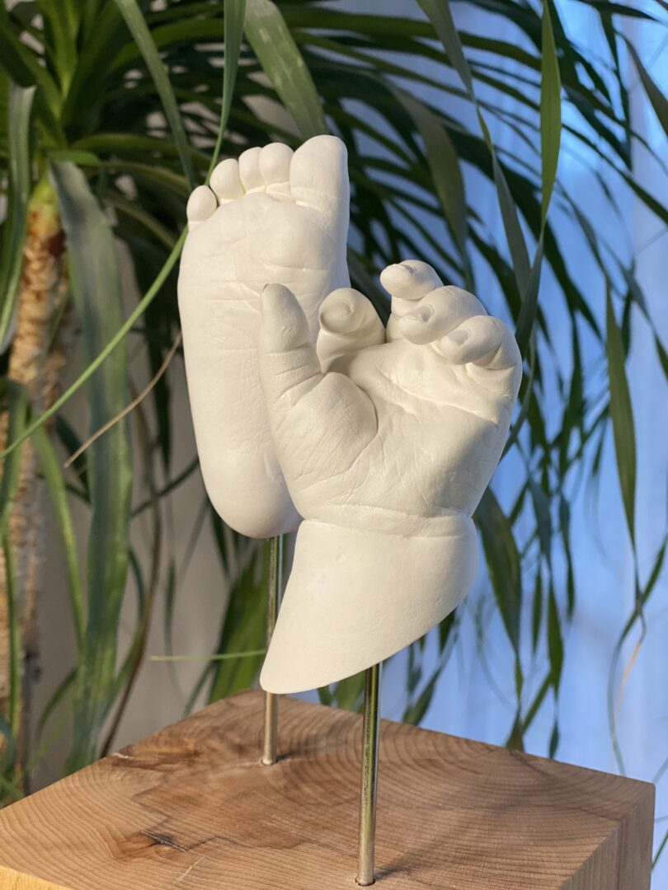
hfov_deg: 28.0
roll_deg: -1.7
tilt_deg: -6.9
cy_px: 445
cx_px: 334
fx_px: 1338
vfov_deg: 36.8
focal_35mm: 52
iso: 160
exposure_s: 1/100
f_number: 2
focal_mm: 6
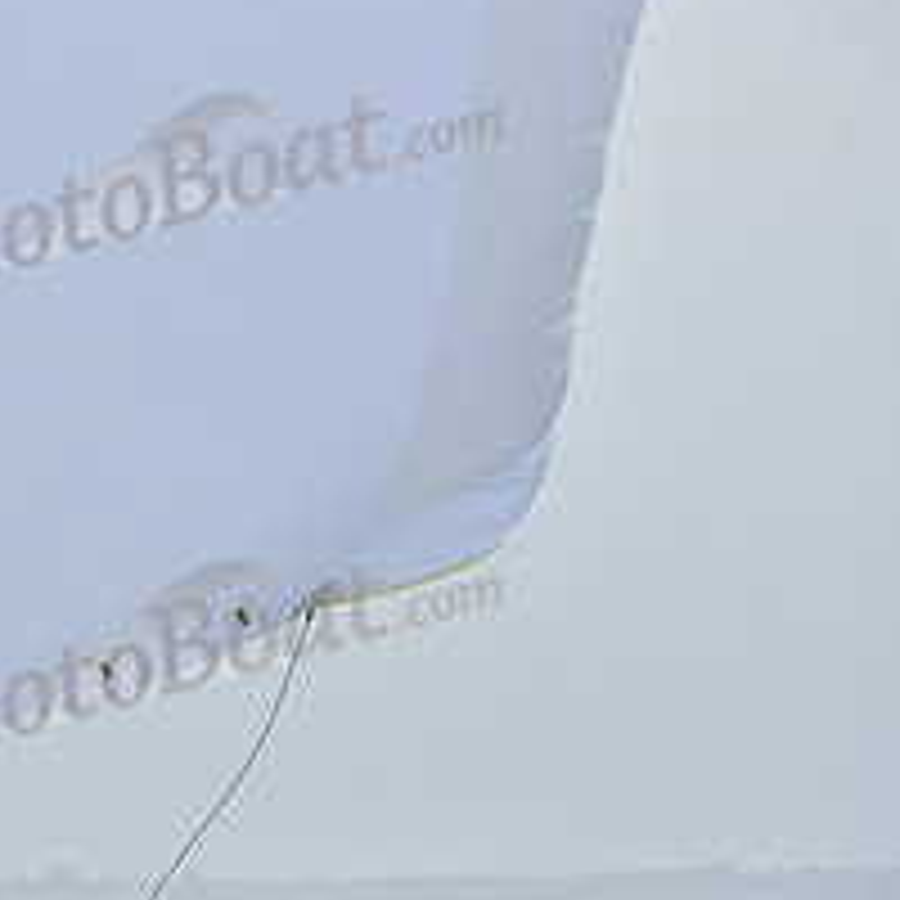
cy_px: 484
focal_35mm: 493
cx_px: -360
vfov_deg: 3.6
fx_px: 14502
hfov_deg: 3.5
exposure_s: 1/1000
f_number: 7.1
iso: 320
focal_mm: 200
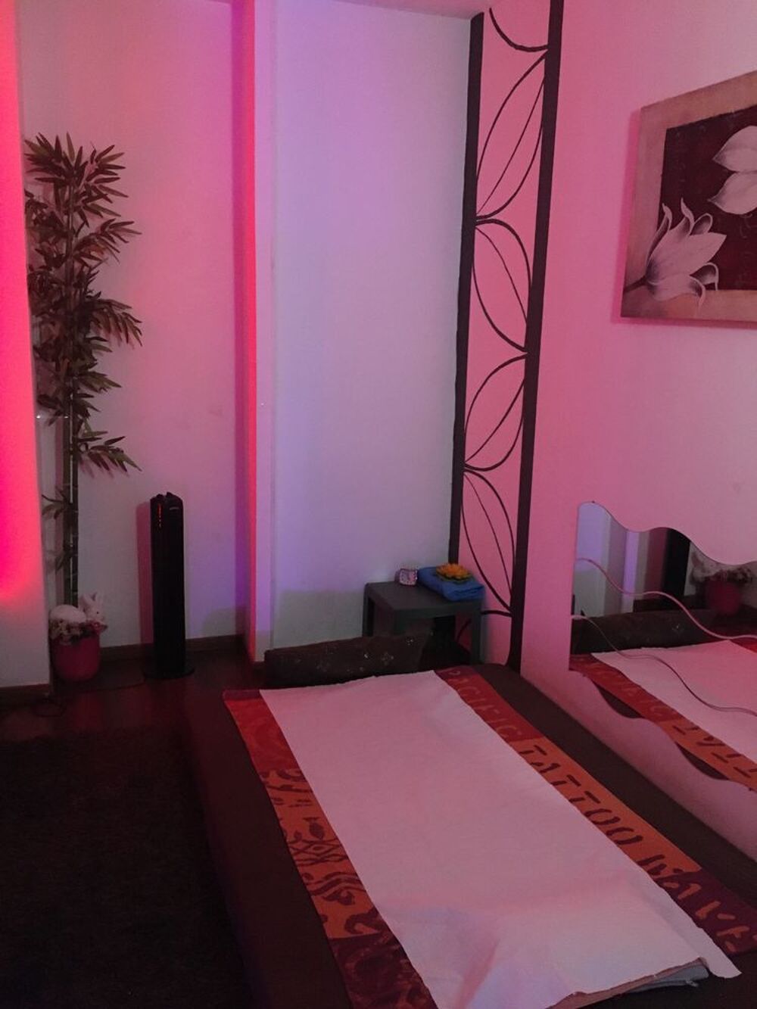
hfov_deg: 48.2
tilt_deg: -10.8
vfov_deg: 61.7
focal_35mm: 29
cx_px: 378
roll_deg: -2.9
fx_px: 845
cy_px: 504
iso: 640
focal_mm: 4.15
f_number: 2.2
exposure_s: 1/17
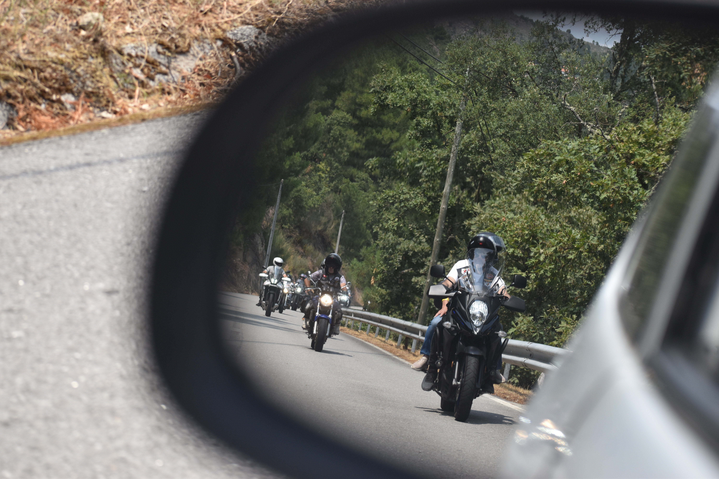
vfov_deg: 13.0
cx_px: 360
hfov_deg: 19.5
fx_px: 2097
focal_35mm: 105
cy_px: 240
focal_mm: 70
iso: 400
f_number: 5.6
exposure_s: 1/1250
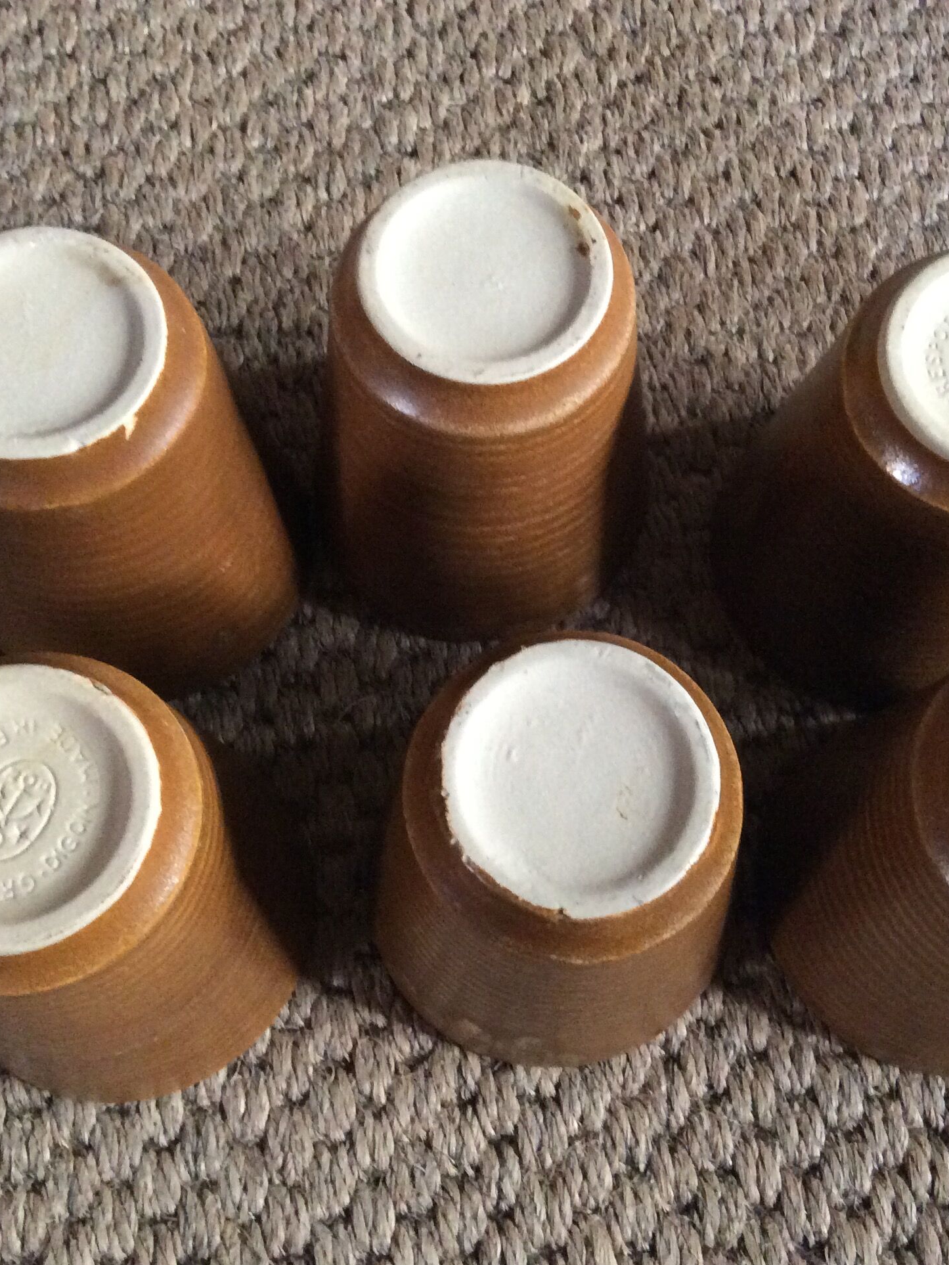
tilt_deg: -70.5
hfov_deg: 33.6
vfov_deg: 43.8
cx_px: 500
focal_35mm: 43
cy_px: 633
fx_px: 1571
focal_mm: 3.3
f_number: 2.4
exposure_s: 1/25
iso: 320
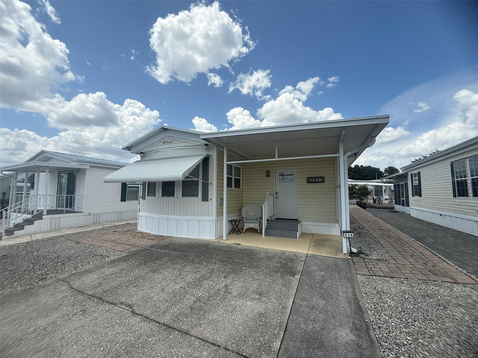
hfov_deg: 102.1
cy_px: 179
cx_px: 239
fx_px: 193
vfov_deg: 85.7
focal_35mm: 14
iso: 50
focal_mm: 2.22
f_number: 2.2
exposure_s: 1/2165
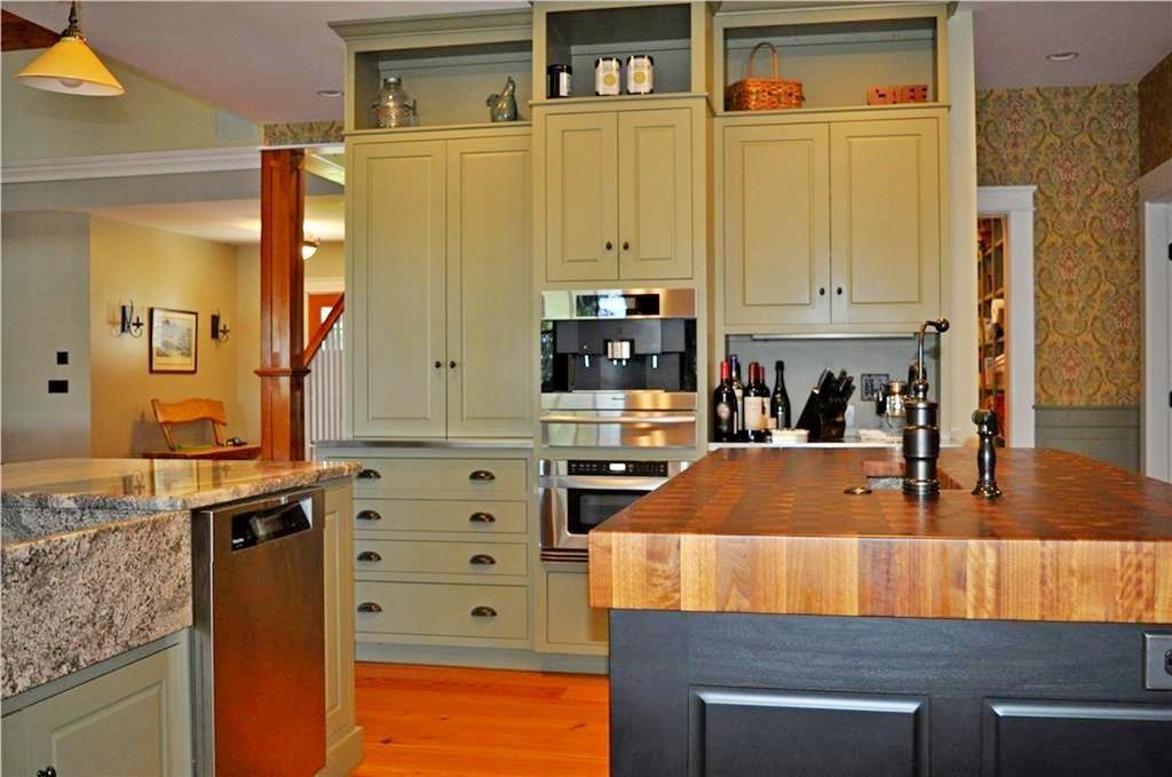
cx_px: 586
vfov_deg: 36.7
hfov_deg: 53.2
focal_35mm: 36
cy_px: 388
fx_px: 1170
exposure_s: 1/60
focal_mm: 24
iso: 800
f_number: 4
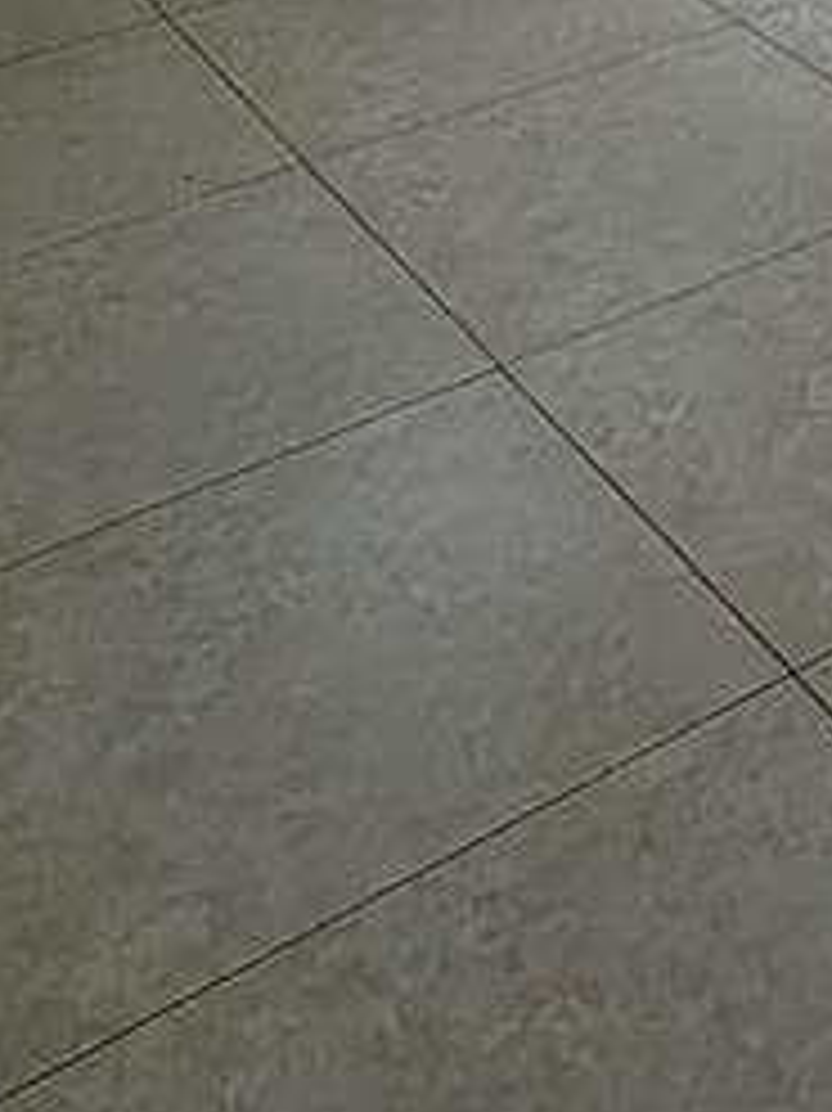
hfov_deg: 19.3
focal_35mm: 68
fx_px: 2181
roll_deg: +1.3
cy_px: -257
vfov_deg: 25.4
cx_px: 1183
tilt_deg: -17.3
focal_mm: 2.22
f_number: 2.2
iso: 100
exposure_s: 1/120
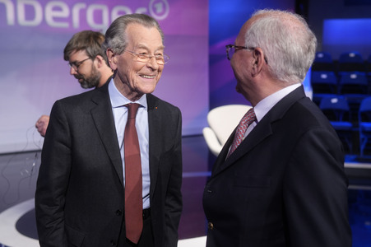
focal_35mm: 45
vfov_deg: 29.8
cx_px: 186
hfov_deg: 43.6
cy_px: 124
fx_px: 463
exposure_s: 1/125
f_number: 2.2
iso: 640
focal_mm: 30
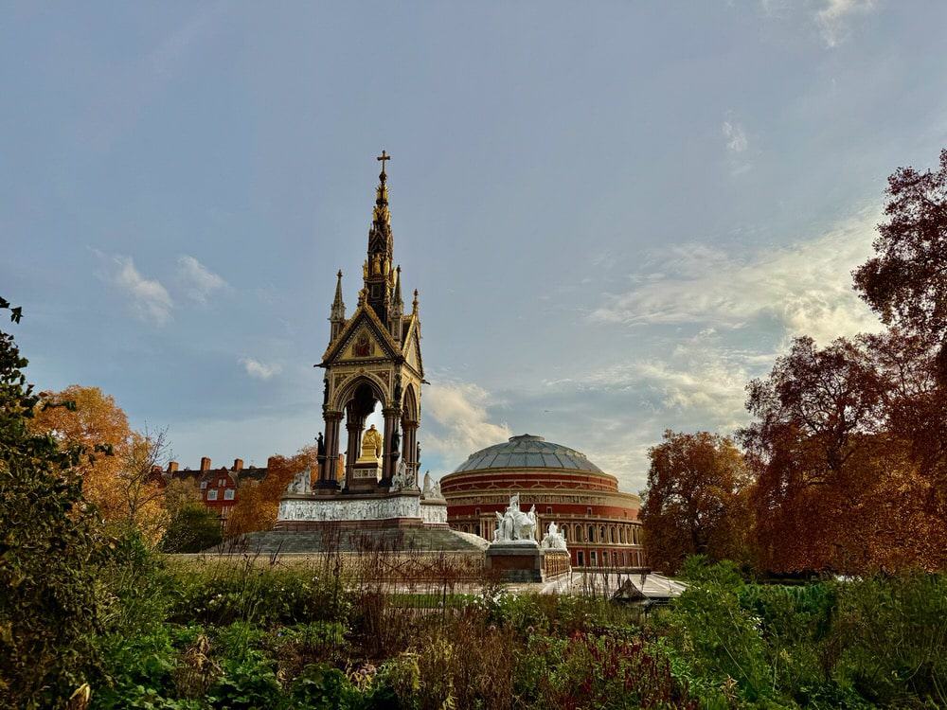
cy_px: 355
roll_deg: -0.3
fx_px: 657
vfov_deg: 56.8
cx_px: 474
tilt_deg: +18.0
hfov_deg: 71.6
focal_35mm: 24
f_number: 1.78
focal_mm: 6.76
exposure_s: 1/7092
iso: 80
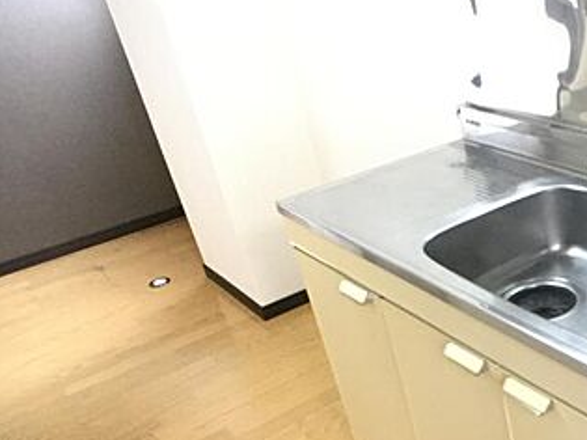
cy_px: 334
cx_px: 593
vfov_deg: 23.0
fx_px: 1068
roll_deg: +4.4
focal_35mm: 63
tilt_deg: -32.7
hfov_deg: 28.7
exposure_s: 1/30
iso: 160
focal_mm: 3.3
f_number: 2.4
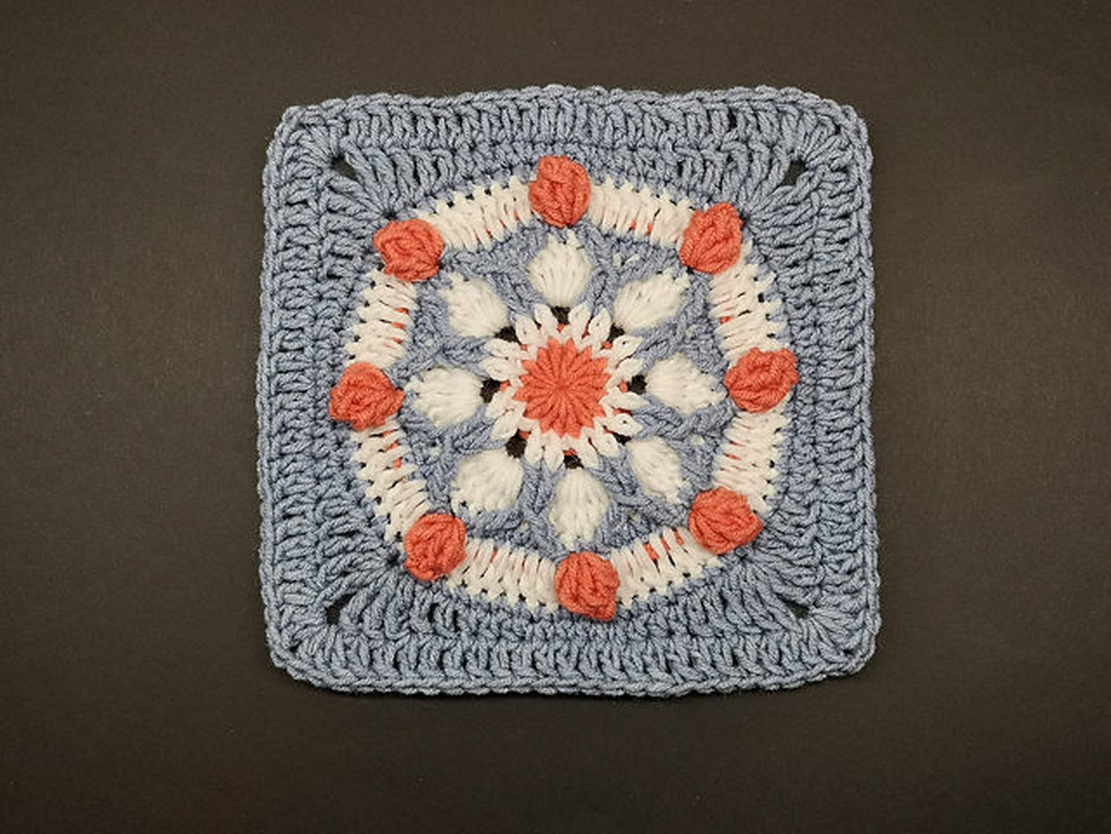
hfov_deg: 54.0
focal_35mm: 34
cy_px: 417
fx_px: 1091
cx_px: 556
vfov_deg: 41.8
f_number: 1.8
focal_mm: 3.95
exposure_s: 1/50
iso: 64
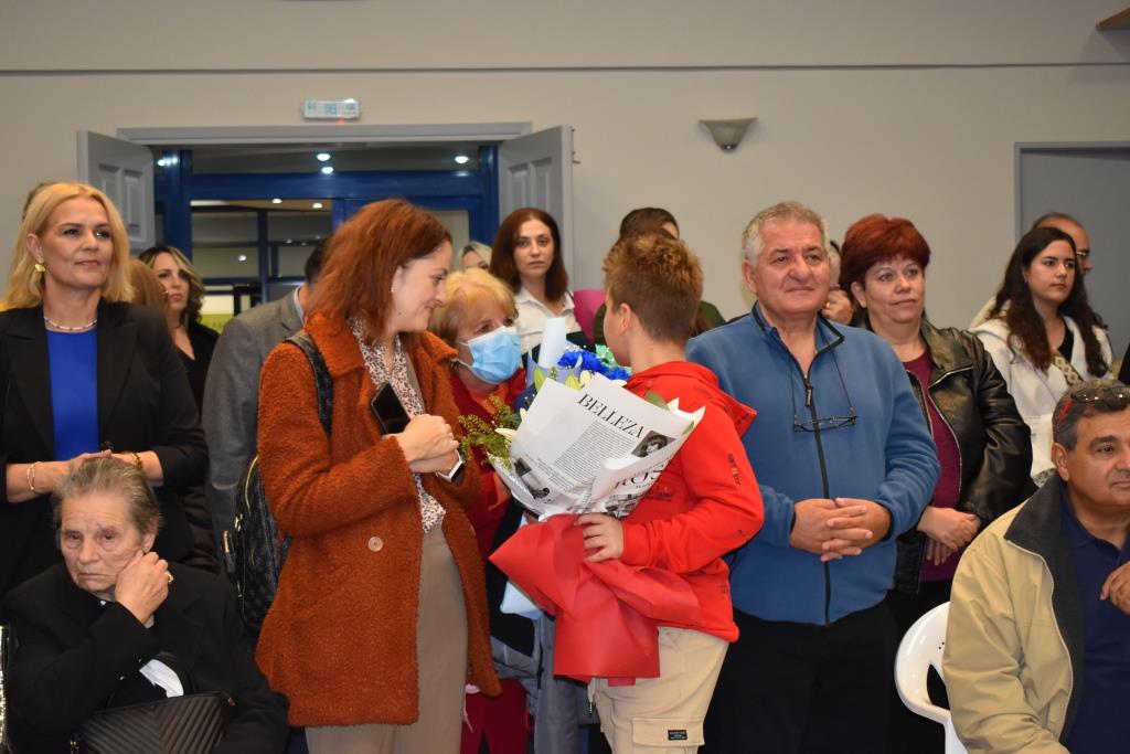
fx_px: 1883
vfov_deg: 22.6
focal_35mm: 60
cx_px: 565
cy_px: 377
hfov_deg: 33.4
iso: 1250
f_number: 4.8
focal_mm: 40
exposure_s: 1/125
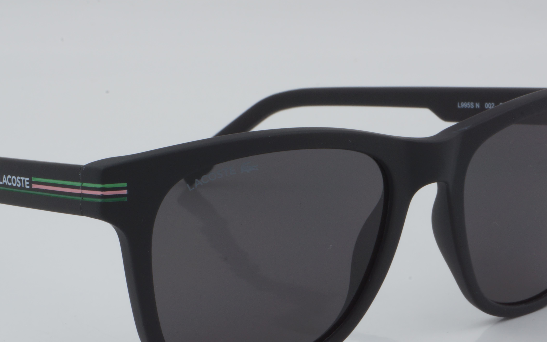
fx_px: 1625
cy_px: 238
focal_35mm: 109
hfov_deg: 19.1
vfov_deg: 12.0
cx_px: 250
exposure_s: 1/4
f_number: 29
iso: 100
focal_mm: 50
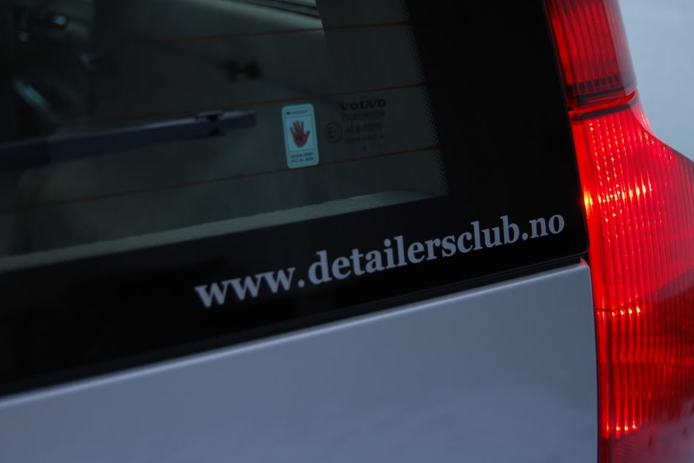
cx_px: 338
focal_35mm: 58
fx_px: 1109
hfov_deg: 34.7
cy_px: 227
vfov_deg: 23.6
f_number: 4.8
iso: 200
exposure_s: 1/80
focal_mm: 35
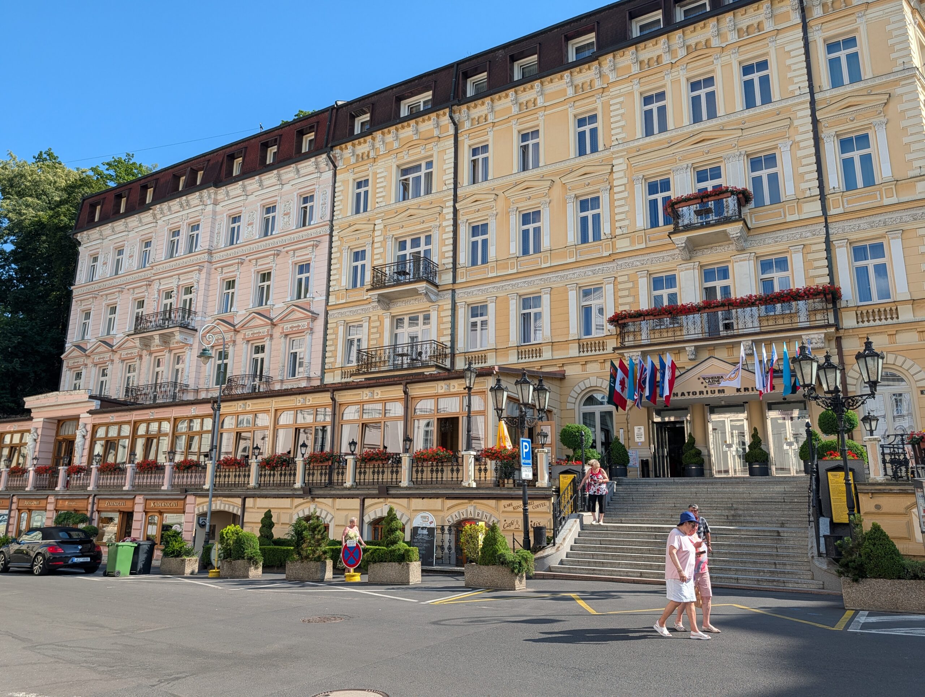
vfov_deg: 56.9
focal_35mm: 24
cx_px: 462
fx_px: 642
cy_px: 348
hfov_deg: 71.5
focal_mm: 6.9
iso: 25
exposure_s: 1/897
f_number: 1.68
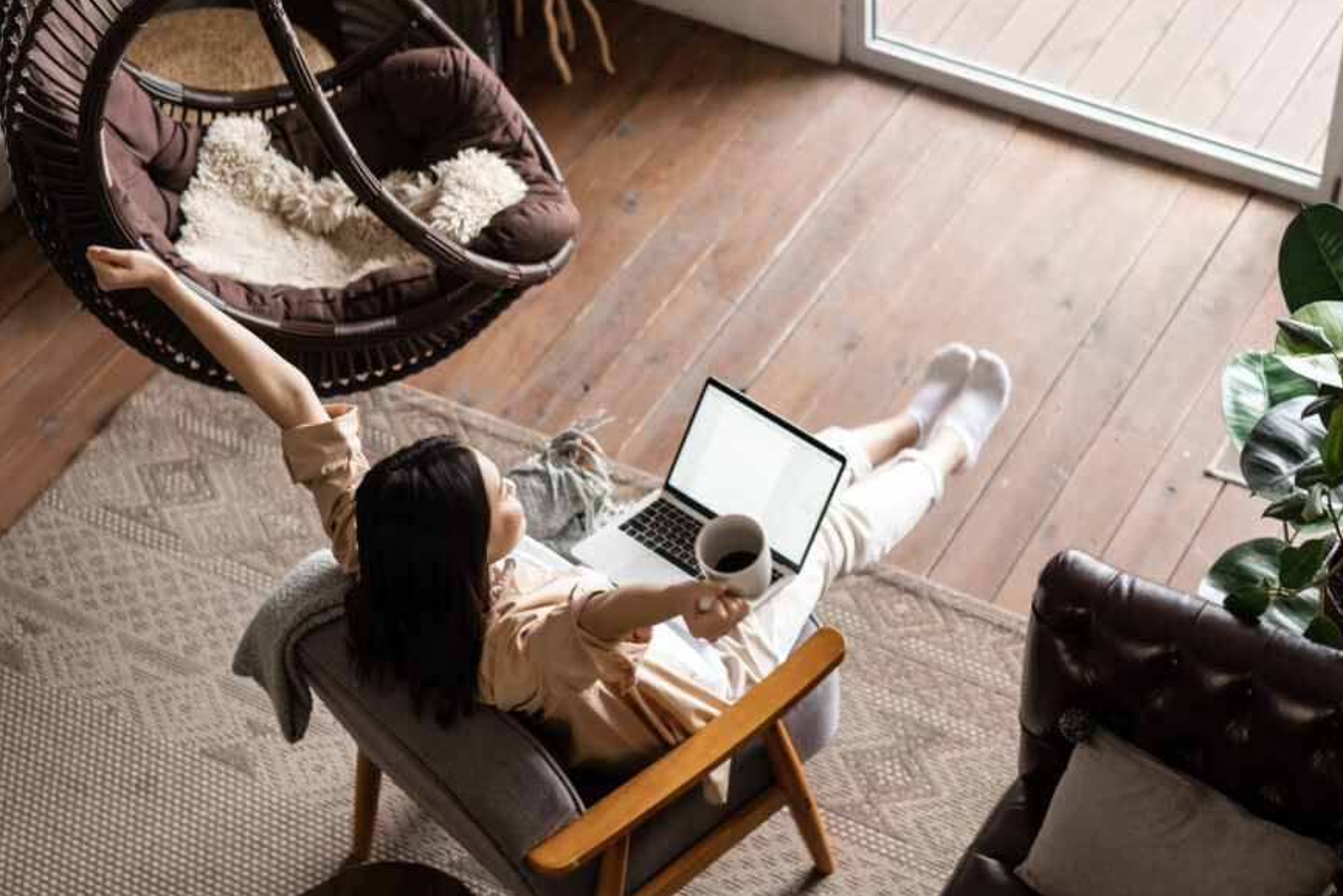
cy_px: 497
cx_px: 792
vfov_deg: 20.9
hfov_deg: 30.9
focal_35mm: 65
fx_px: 2426
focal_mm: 55
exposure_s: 1/125
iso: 400
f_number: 2
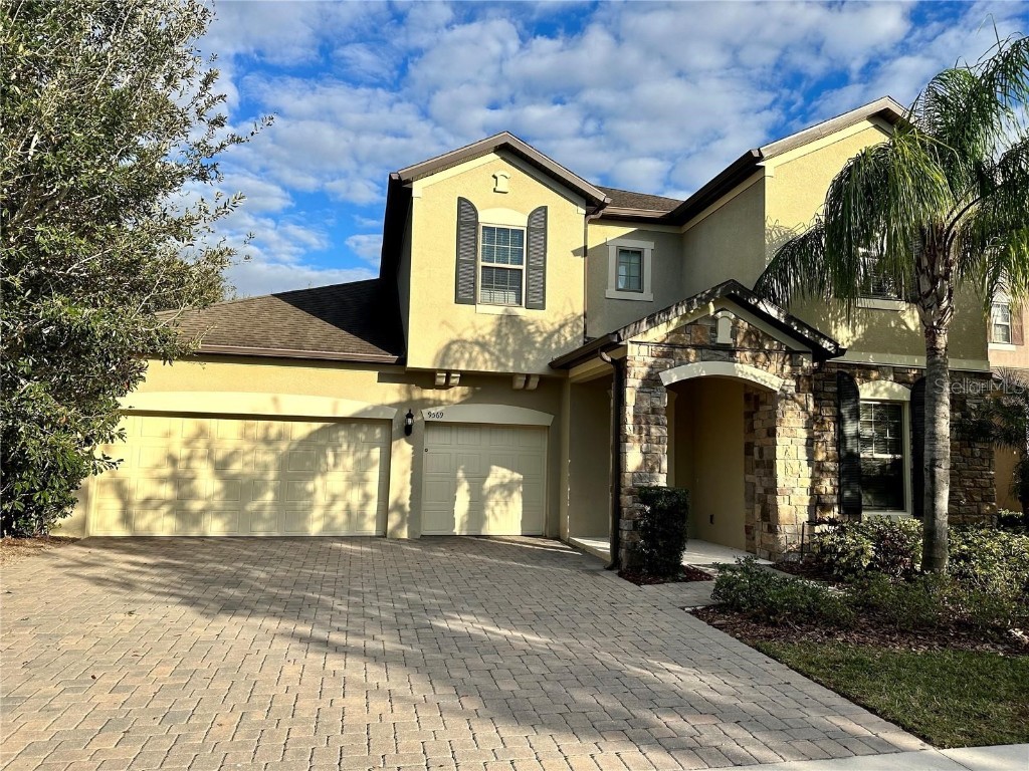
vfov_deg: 56.8
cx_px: 514
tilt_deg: +5.2
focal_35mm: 24
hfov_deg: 71.6
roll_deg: -1.2
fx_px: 713
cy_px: 386
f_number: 1.78
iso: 80
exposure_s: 1/3597
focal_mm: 6.86
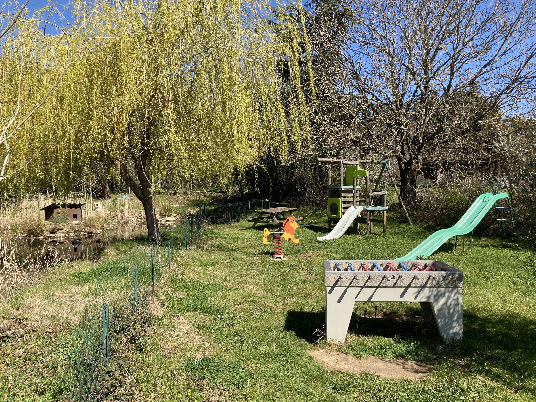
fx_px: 434
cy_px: 201
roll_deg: +0.3
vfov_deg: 49.7
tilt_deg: -0.4
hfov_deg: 63.4
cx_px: 268
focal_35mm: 28
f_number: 1.8
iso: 20
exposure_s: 1/1143
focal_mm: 3.99
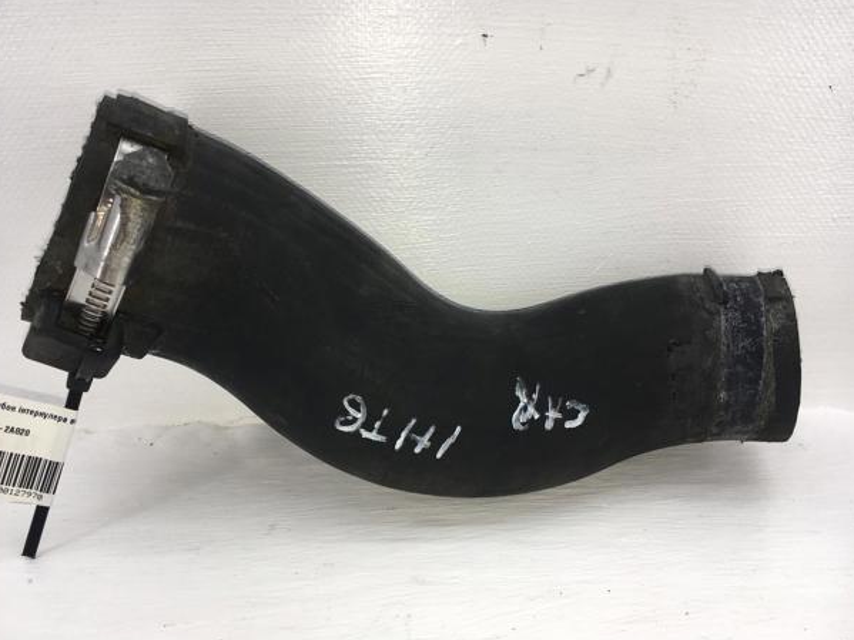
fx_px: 765
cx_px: 416
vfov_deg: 45.4
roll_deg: +1.0
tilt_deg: -20.8
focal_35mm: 31
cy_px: 312
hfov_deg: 58.4
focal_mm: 4.15
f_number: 2.2
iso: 25
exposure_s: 1/295
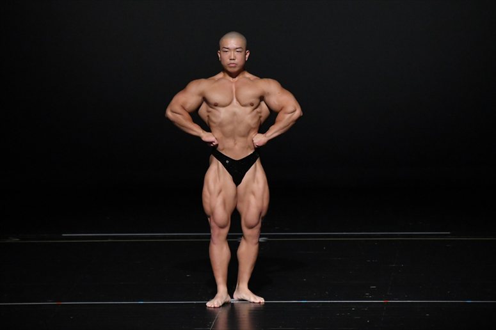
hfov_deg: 6.0
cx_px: 248
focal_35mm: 345
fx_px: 4751
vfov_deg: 4.0
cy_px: 165
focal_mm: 230
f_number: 5.6
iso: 8000
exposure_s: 1/400
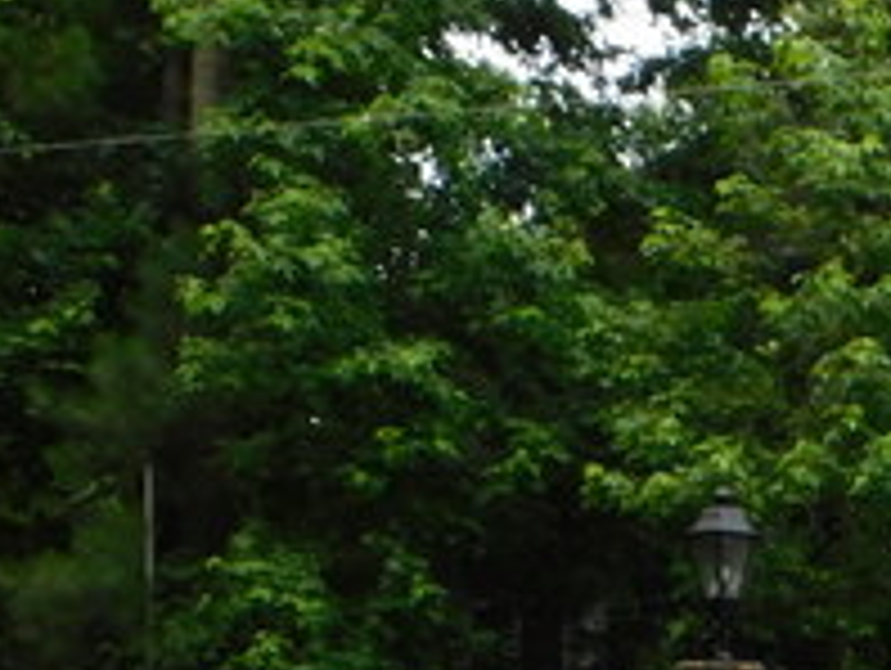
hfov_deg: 15.0
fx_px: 3015
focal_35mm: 117
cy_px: 994
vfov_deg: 12.1
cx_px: 1505
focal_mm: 5.3
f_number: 3.2
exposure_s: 1/500
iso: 125
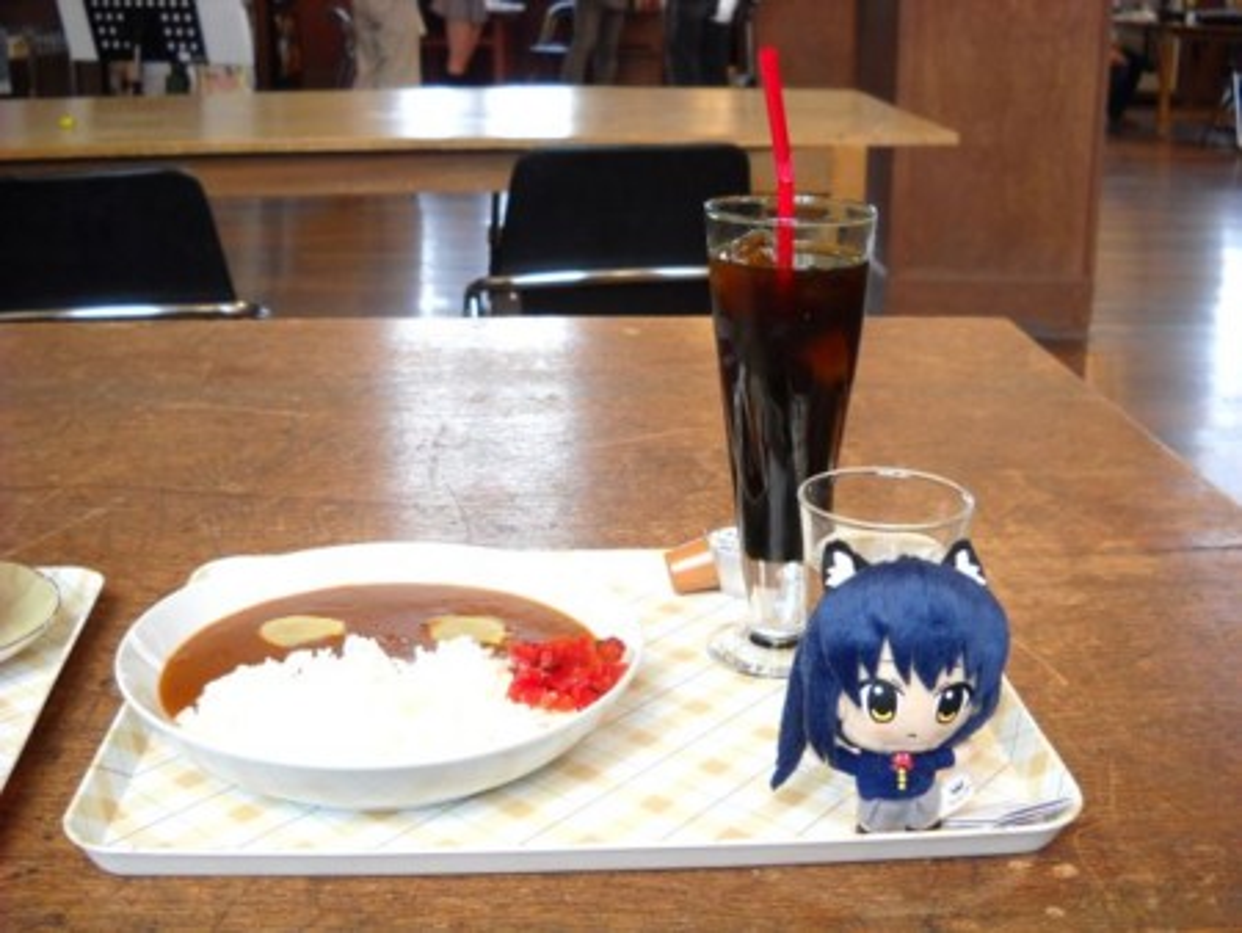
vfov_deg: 35.2
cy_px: 466
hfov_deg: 45.8
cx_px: 621
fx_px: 1472
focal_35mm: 41
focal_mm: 6.72
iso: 168
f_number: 3.1
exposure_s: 1/60
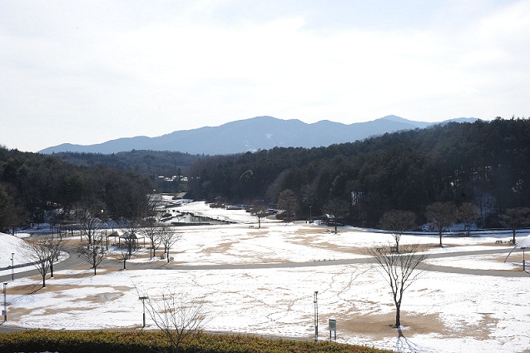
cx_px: 265
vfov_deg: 27.0
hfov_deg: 39.6
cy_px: 176
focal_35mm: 50
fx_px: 736
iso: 640
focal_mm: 50
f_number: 14
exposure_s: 1/800
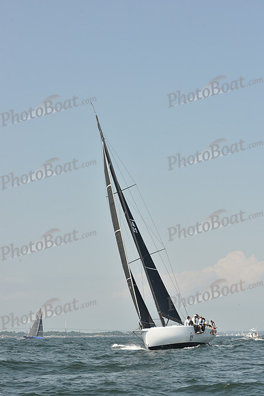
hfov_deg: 16.1
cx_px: 132
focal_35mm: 85
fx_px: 934
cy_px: 198
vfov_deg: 23.9
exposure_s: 1/800
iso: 250
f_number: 9
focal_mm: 85
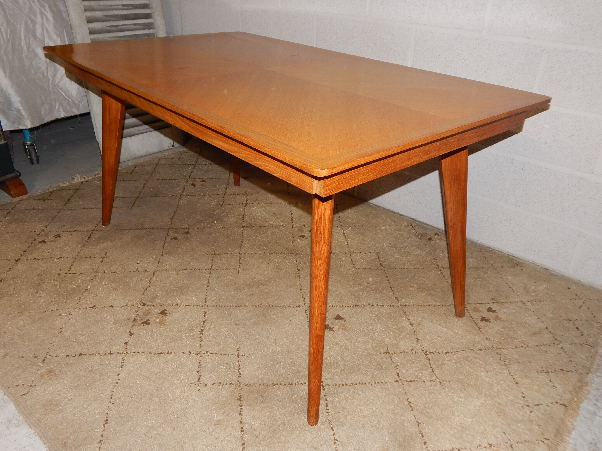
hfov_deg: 63.4
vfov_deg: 49.7
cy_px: 226
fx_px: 487
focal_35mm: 28
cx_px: 301
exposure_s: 1/30
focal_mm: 5.1
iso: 200
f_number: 3.2
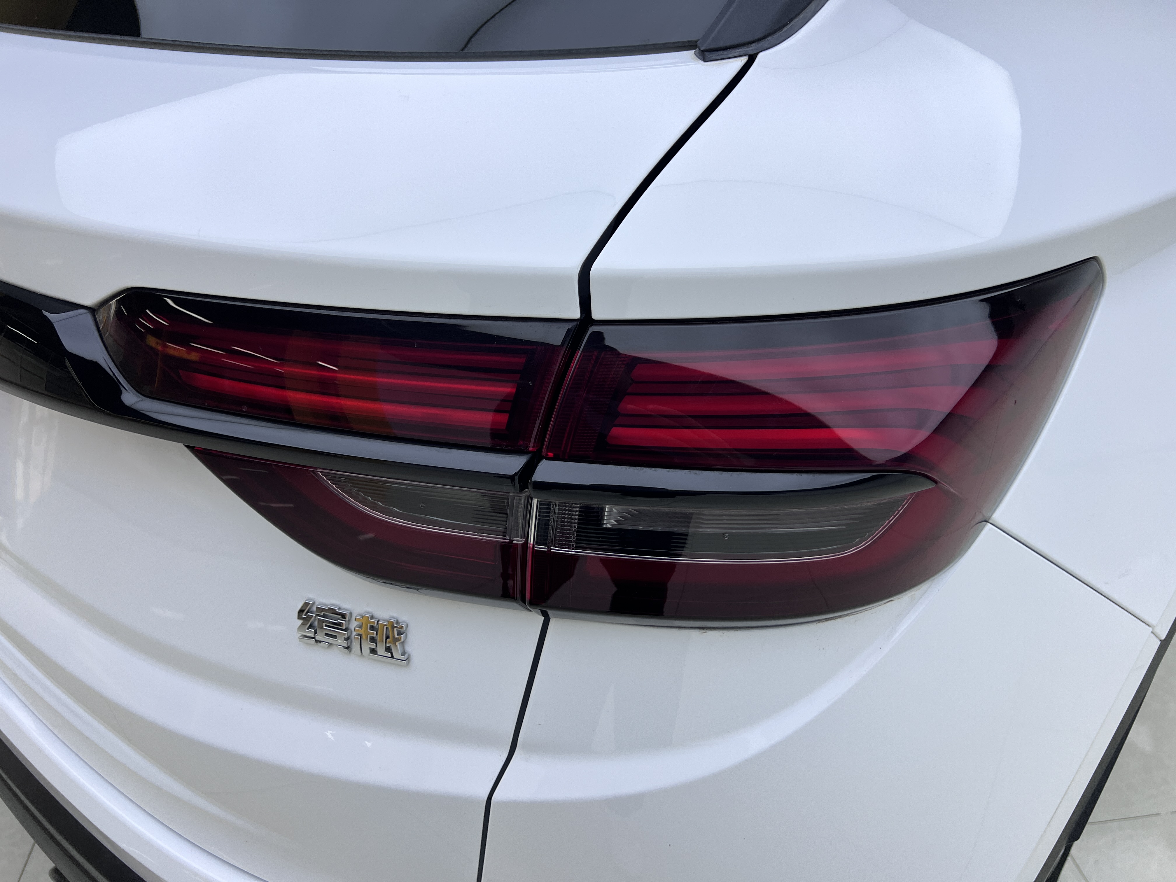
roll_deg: +0.5
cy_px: 441
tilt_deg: -30.0
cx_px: 588
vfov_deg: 53.1
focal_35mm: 26
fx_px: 883
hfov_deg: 67.3
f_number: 1.5
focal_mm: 5.7
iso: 50
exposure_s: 1/366
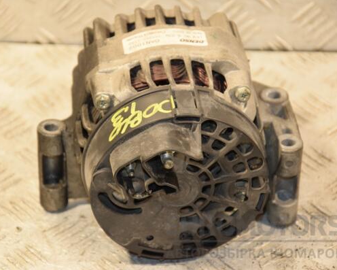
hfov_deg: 11.5
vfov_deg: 9.3
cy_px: 135
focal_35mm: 167
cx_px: 153
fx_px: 1666
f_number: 5.6
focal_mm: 98
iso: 800
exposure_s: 1/80
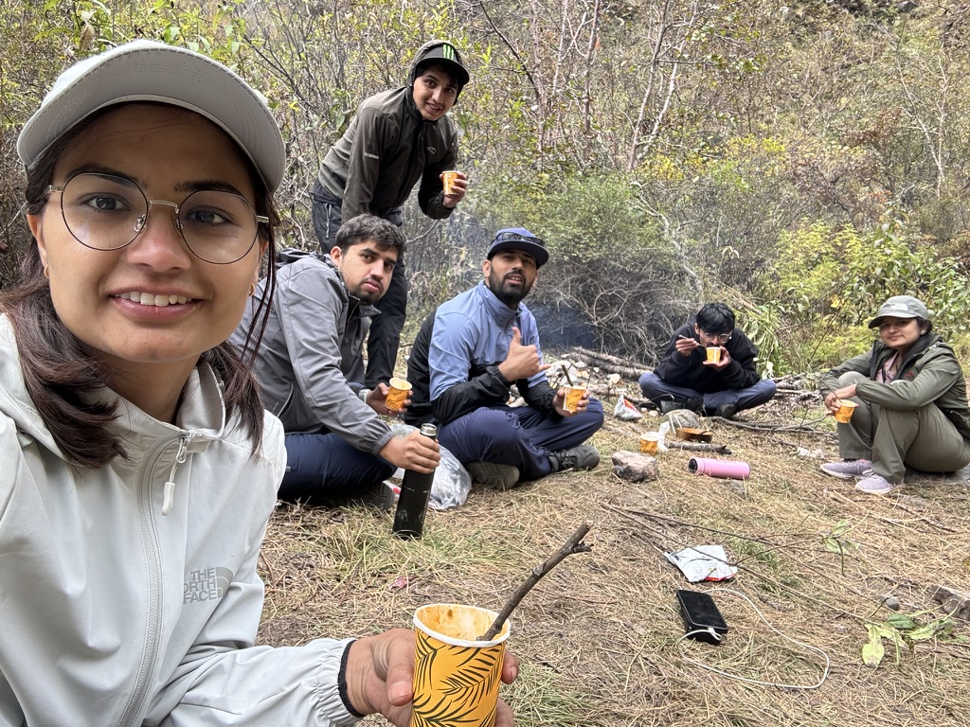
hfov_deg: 73.9
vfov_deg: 58.9
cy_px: 364
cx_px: 485
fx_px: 644
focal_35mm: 23
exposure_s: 1/121
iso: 40
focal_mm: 2.69
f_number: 1.9
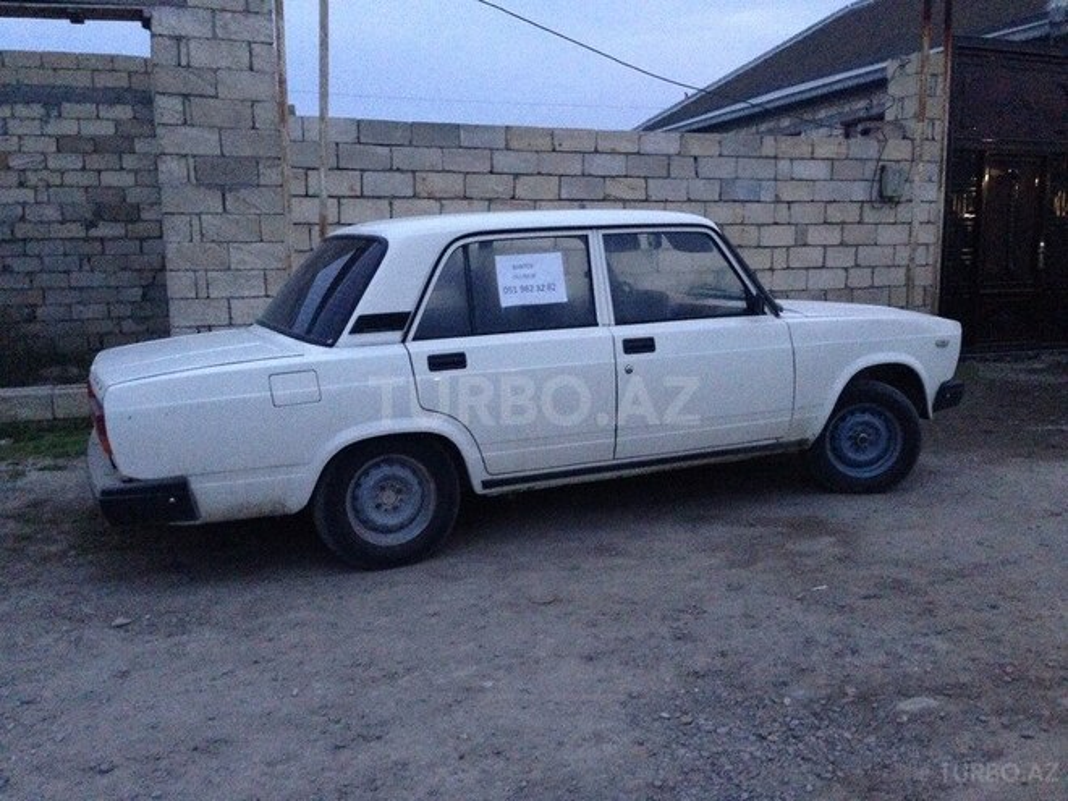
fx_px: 1018
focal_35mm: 33
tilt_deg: -7.4
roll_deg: +1.5
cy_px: 400
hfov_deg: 55.4
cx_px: 534
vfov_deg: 42.9
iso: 640
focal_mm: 4.12
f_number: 2.4
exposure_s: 1/15
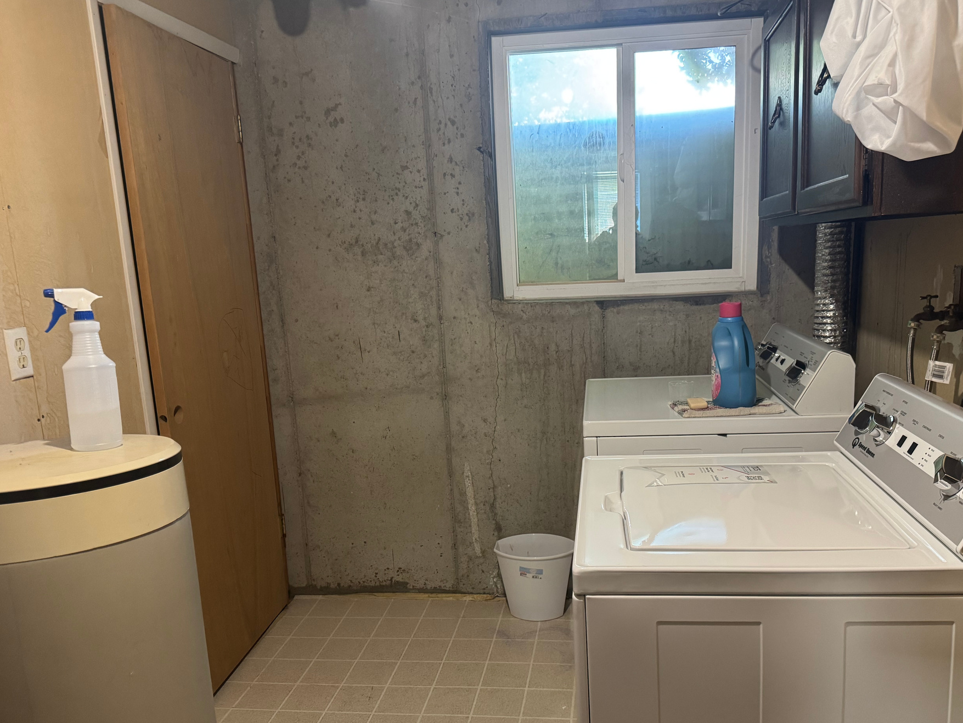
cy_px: 405
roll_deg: +1.5
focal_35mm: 28
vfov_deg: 49.7
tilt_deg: -13.1
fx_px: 779
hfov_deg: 63.3
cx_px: 527
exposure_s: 1/60
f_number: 1.78
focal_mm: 6.76
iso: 500
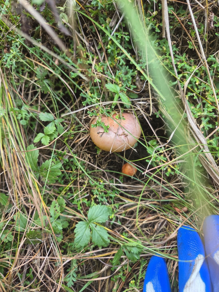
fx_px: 194
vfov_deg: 73.9
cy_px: 146
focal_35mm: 23
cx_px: 110
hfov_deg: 58.9
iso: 200
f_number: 1.8
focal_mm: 5.4
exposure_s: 1/180
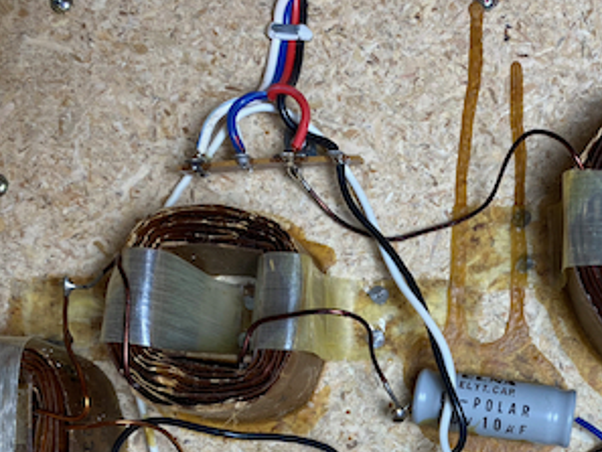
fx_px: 974
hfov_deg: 33.1
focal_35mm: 56
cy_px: 422
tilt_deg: -4.0
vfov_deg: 25.2
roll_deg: -0.6
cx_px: 507
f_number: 1.8
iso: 50
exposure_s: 1/120
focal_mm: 4.25
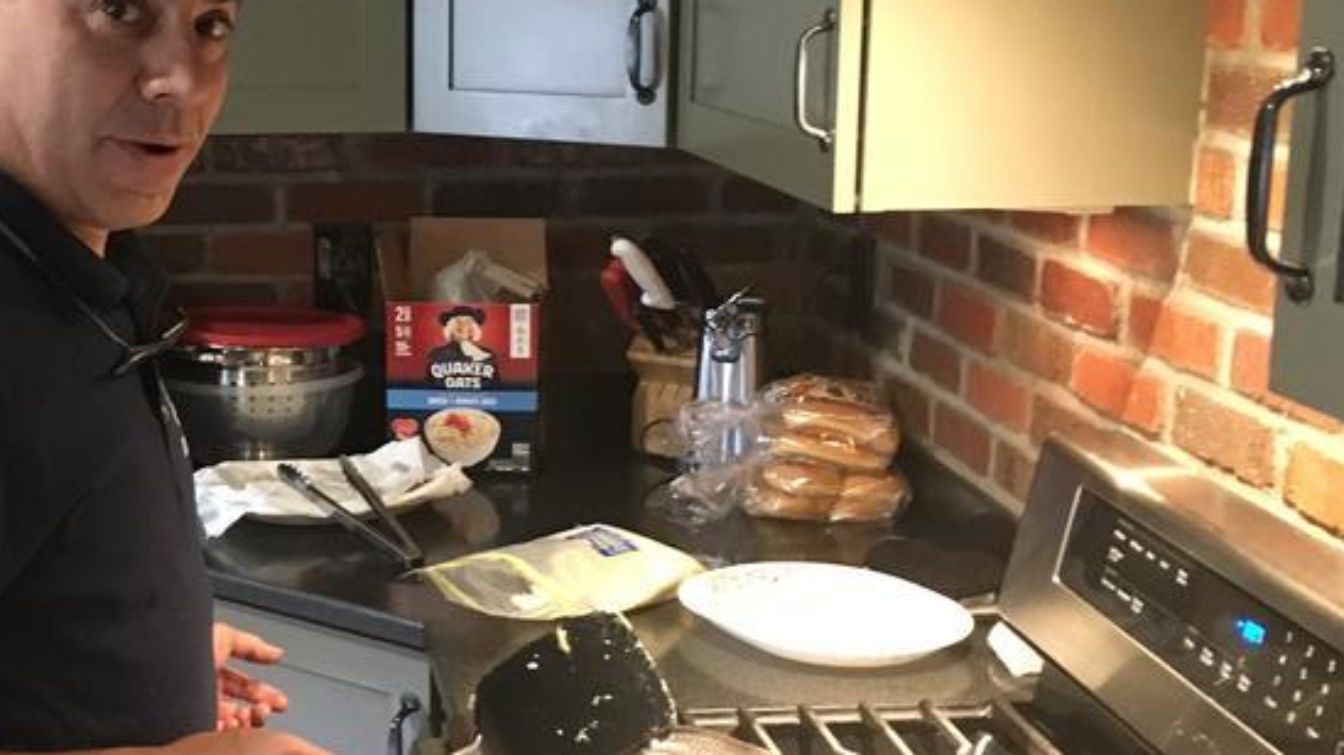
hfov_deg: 34.8
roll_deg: -0.5
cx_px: 365
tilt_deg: -12.2
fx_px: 2102
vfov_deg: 20.4
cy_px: 404
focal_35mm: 59
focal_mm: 4.15
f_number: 2.2
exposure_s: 1/15
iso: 250
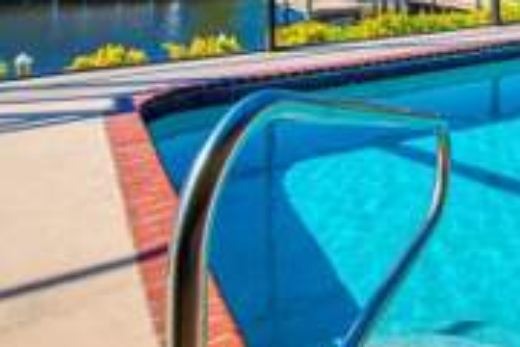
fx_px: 578
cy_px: -72
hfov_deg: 42.7
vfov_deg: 28.8
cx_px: 503
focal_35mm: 40
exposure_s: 1/160
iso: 400
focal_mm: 10
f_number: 8
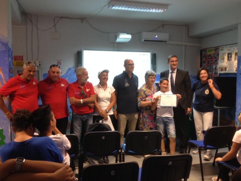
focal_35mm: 35
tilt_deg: -6.9
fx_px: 244
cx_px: 120
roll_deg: +0.4
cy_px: 90
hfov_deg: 52.6
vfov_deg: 40.7
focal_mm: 4.28
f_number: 2.4
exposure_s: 1/20
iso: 125
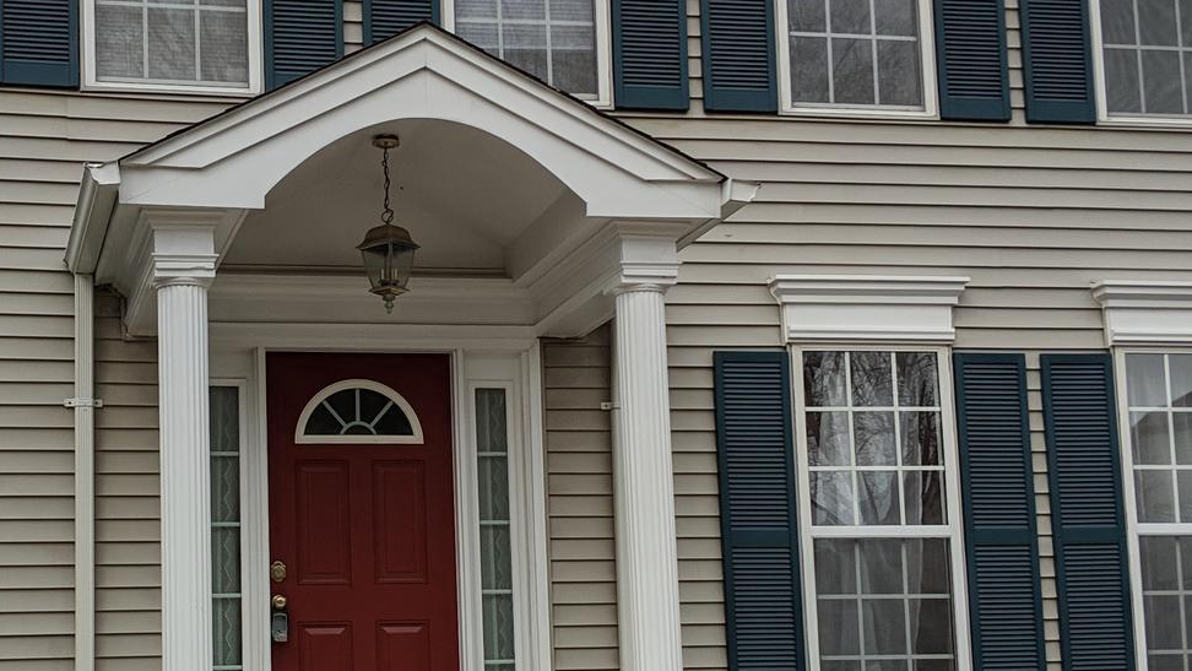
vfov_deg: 19.3
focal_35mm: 62
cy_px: 474
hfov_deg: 33.3
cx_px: 325
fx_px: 1960
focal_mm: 4.44
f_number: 1.8
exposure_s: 1/4673
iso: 73
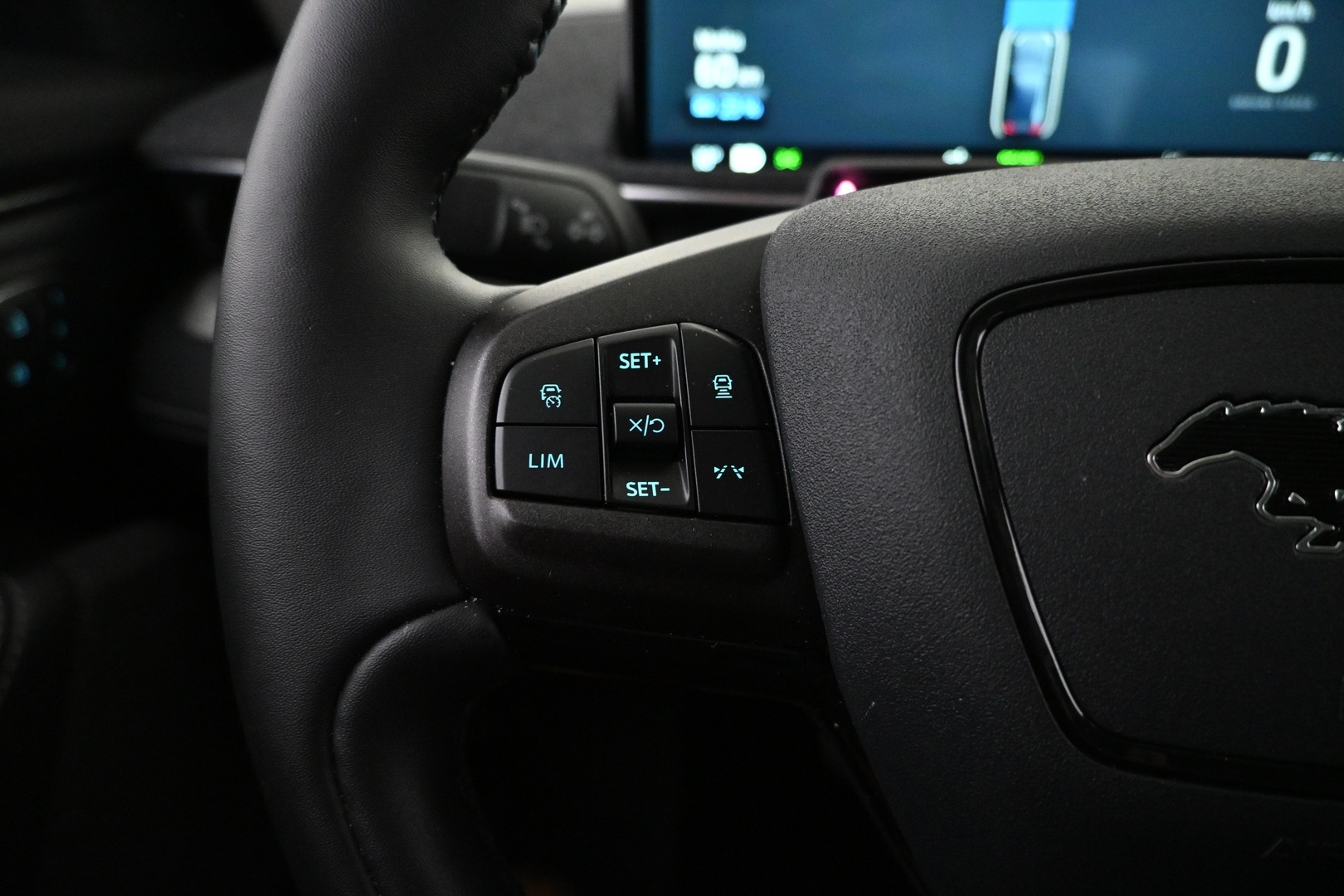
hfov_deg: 73.7
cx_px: 672
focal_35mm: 24
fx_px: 896
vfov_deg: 53.1
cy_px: 448
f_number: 3.5
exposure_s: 1/60
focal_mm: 16
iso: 4000
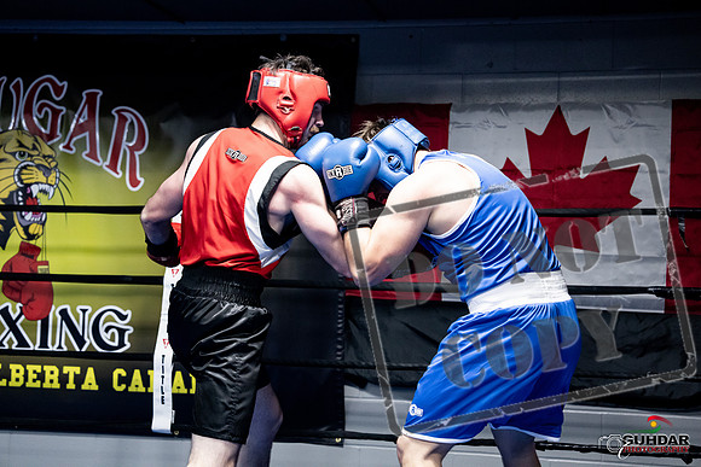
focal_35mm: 69
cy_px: 234
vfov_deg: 19.7
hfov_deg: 29.2
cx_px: 350
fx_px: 1344
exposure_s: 1/1000
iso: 8000
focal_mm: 69
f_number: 2.8
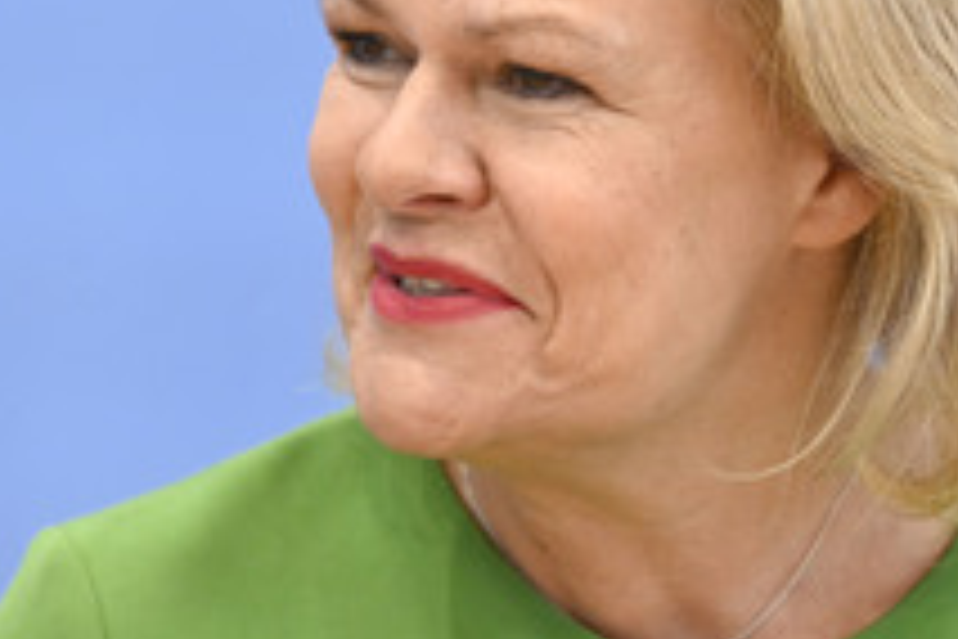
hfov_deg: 6.1
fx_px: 8994
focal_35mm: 338
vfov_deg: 4.1
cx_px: 542
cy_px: 198
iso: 2500
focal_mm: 160
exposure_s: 1/320
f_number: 6.3
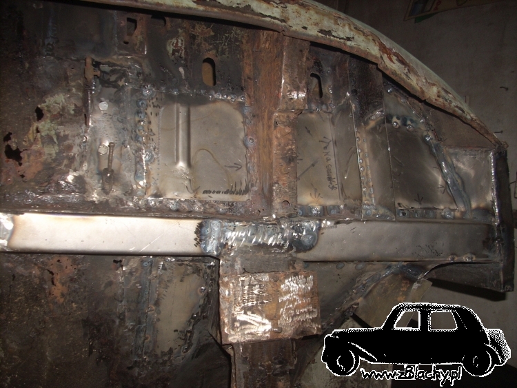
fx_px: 553
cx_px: 258
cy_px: 194
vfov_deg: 38.7
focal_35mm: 37
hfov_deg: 50.1
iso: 64
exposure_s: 1/60
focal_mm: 6.2
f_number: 2.8
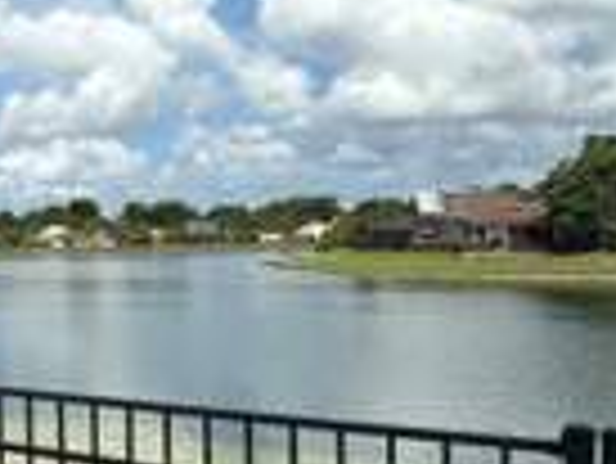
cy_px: 270
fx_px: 873
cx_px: -58
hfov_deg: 33.9
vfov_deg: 29.7
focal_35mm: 49
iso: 50
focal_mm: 2.22
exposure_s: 1/3861
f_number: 2.2
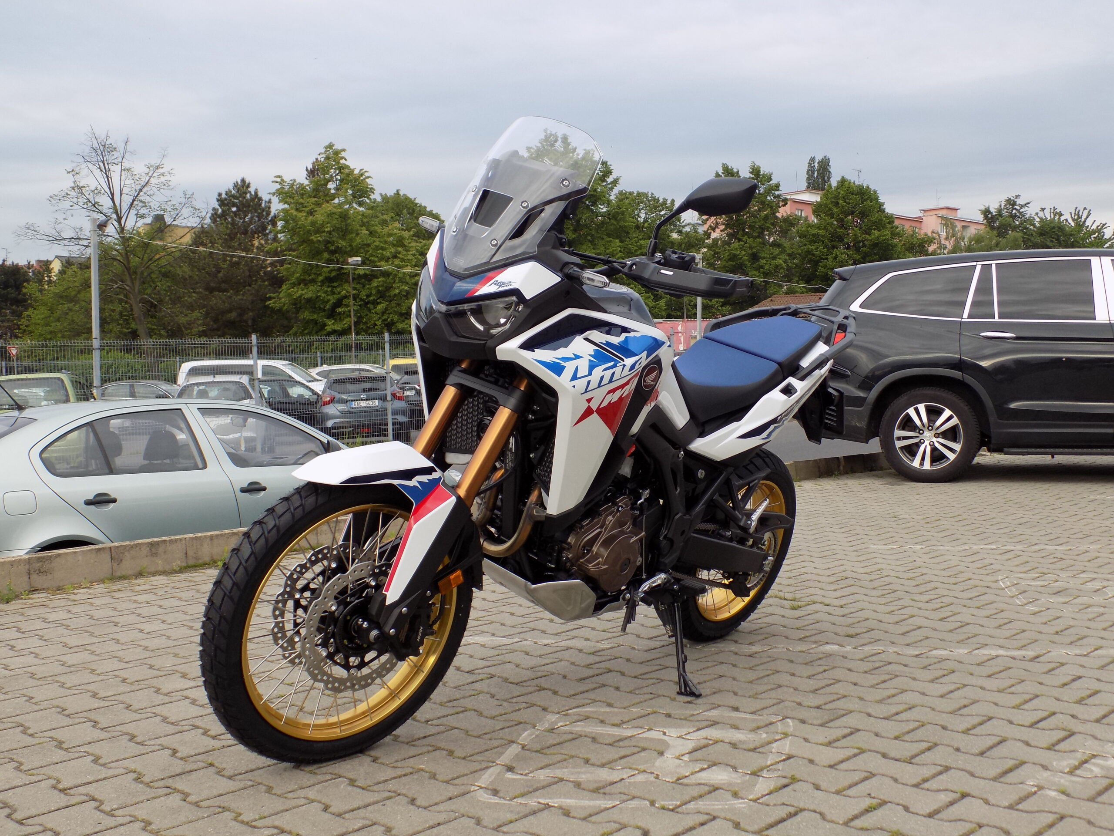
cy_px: 418
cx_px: 557
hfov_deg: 50.1
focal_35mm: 37
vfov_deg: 38.7
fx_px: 1191
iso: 80
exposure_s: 1/200
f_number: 3.5
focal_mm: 6.6
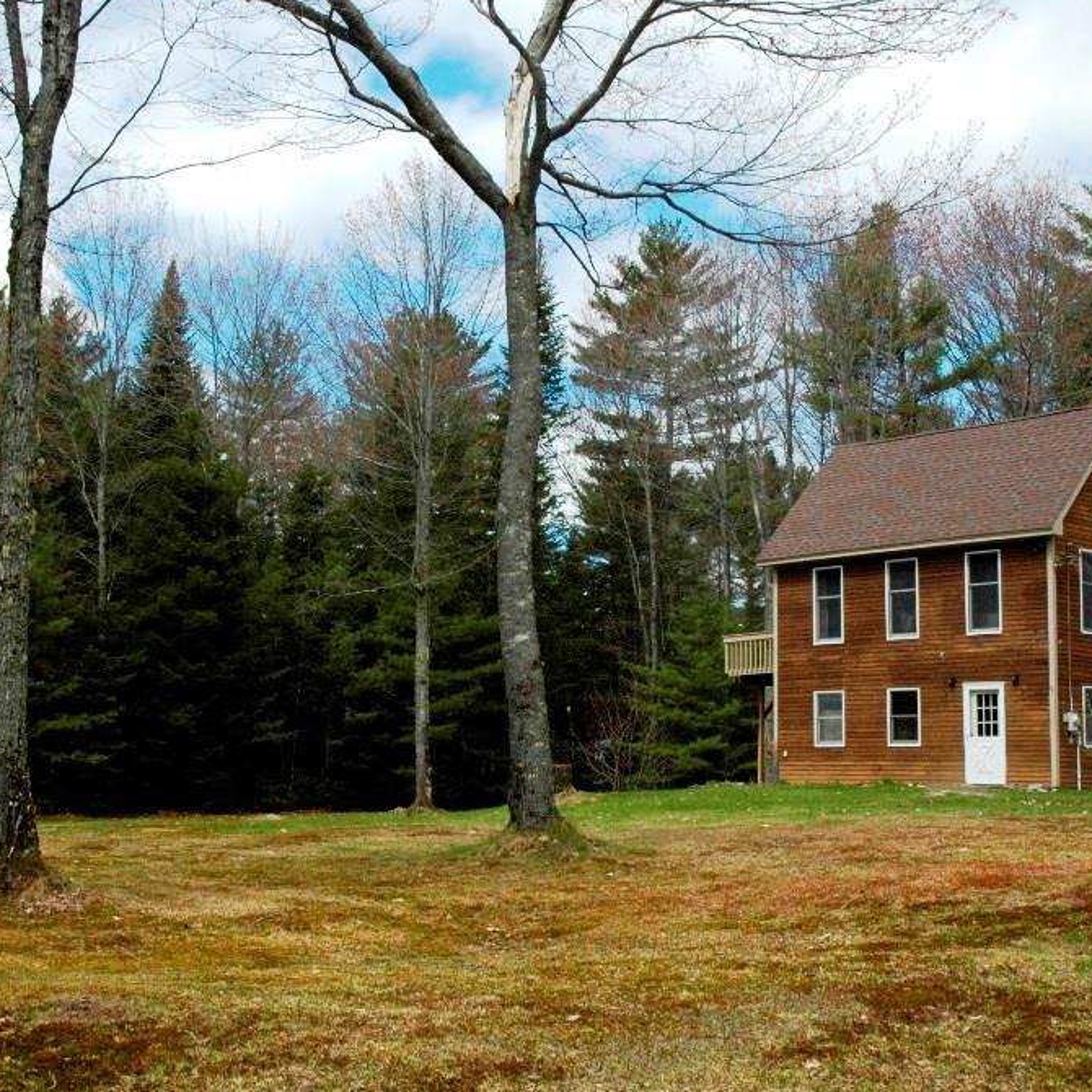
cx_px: 541
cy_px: 539
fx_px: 1736
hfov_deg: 34.9
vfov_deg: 34.9
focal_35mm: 49
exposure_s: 1/250
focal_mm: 25
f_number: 13
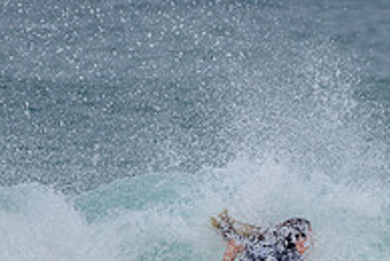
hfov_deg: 1.4
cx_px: 316
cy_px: 280
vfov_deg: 0.9
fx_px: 16188
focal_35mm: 1492
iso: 200
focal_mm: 500
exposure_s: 1/2000
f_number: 5.6
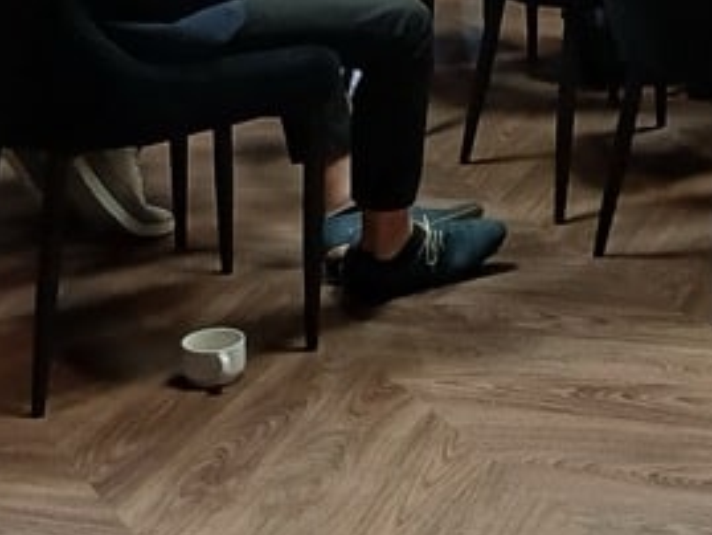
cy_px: -384
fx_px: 2449
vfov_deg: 11.7
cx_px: 858
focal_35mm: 119
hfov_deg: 15.9
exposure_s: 1/50
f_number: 1.8
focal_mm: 4.65
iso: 125
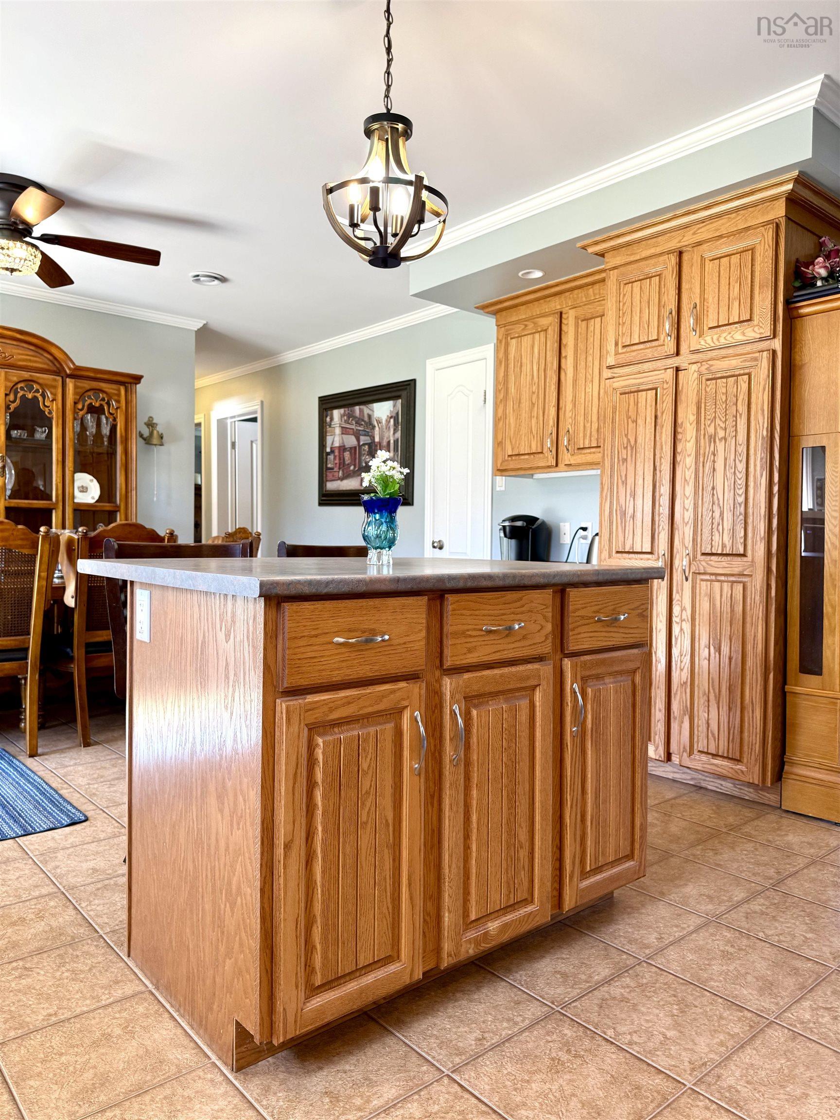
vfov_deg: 71.6
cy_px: 560
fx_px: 777
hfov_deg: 56.8
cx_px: 420
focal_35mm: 24
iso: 125
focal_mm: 6.76
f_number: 1.78
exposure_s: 1/120
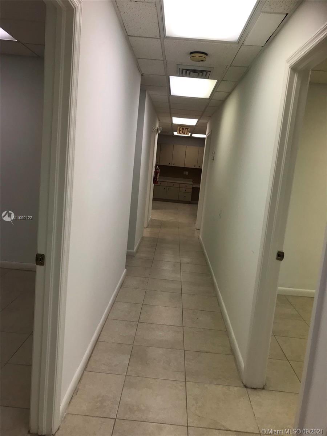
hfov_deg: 49.7
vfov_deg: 63.4
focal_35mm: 28
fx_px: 353
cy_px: 218
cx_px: 164
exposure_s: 1/120
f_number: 1.8
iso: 32
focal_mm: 3.99
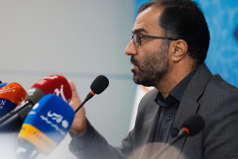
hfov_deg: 12.8
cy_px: 80
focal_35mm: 160
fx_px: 1058
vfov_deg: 8.6
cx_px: 119
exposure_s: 1/125
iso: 6400
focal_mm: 160
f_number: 5
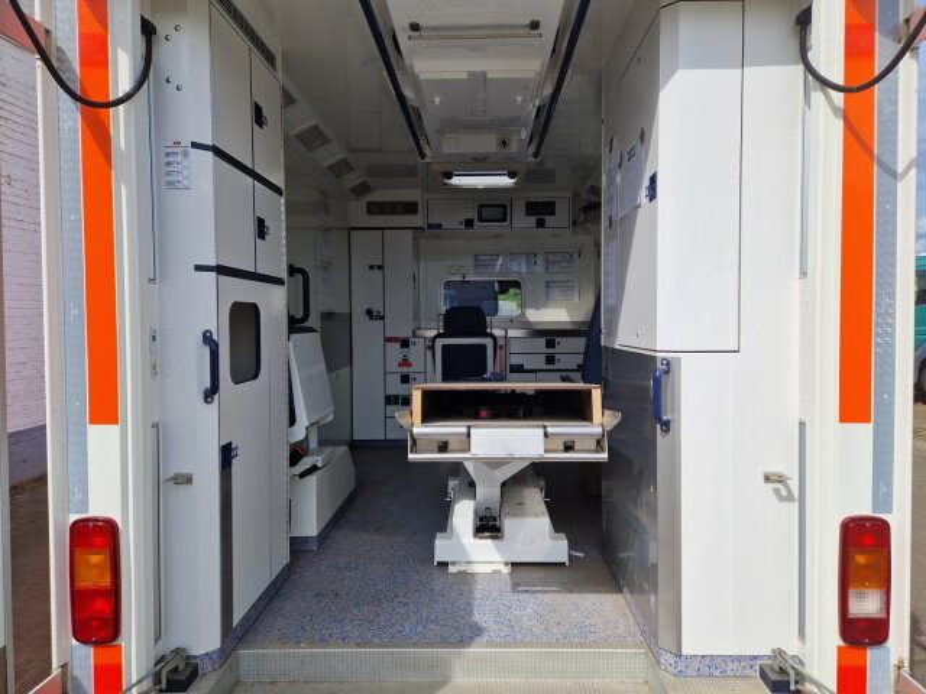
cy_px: 347
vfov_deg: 58.9
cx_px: 463
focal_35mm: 23
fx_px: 615
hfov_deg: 73.9
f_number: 1.8
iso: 50
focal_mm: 5.4
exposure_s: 1/15873
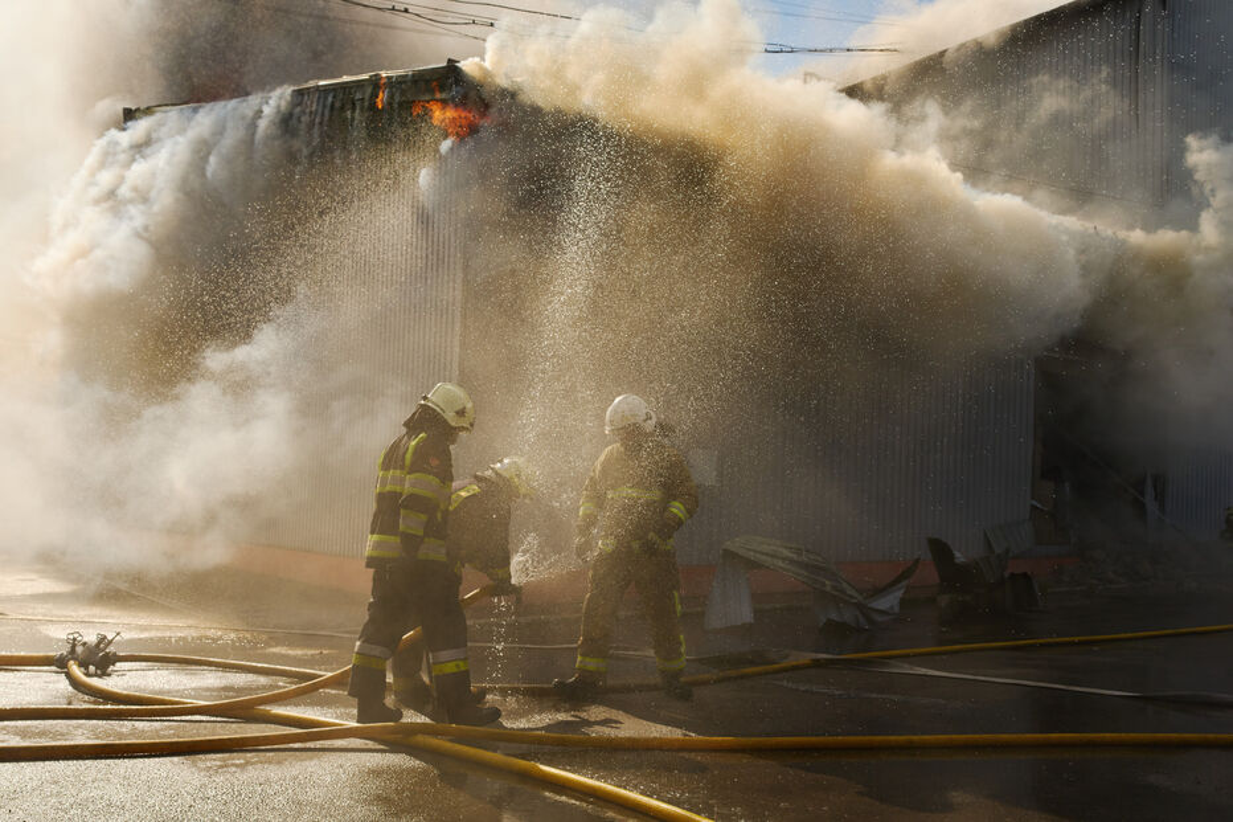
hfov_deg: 54.4
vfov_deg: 37.8
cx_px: 616
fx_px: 1198
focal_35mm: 35
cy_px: 411
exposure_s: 1/4000
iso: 500
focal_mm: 35
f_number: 6.3
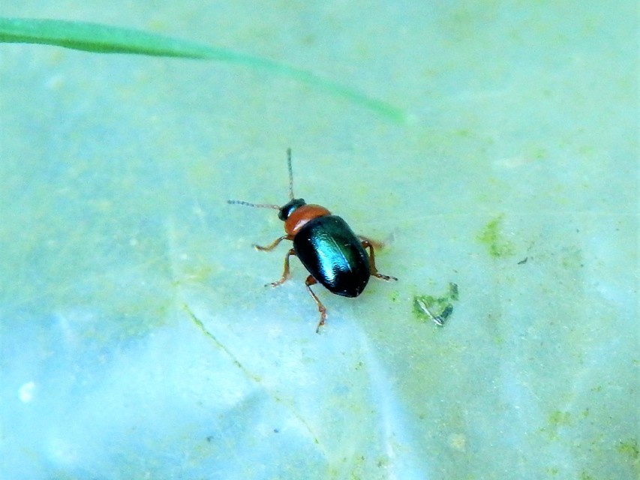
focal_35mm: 54
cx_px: 320
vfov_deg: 27.0
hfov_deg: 35.5
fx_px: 999
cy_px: 240
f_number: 3.8
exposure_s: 1/160
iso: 400
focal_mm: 9.7
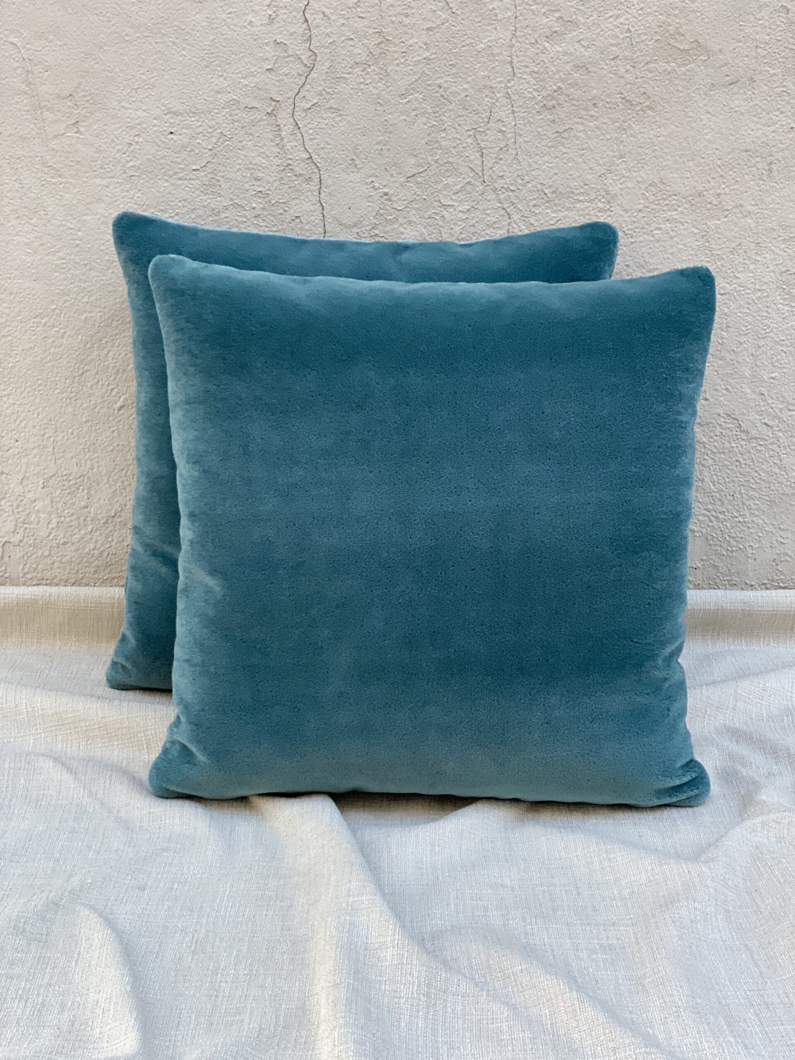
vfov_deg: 36.8
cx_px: 398
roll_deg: -0.4
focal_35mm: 52
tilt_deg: -18.1
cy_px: 530
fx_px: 1592
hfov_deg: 28.0
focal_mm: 6
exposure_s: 1/122
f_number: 2
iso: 160
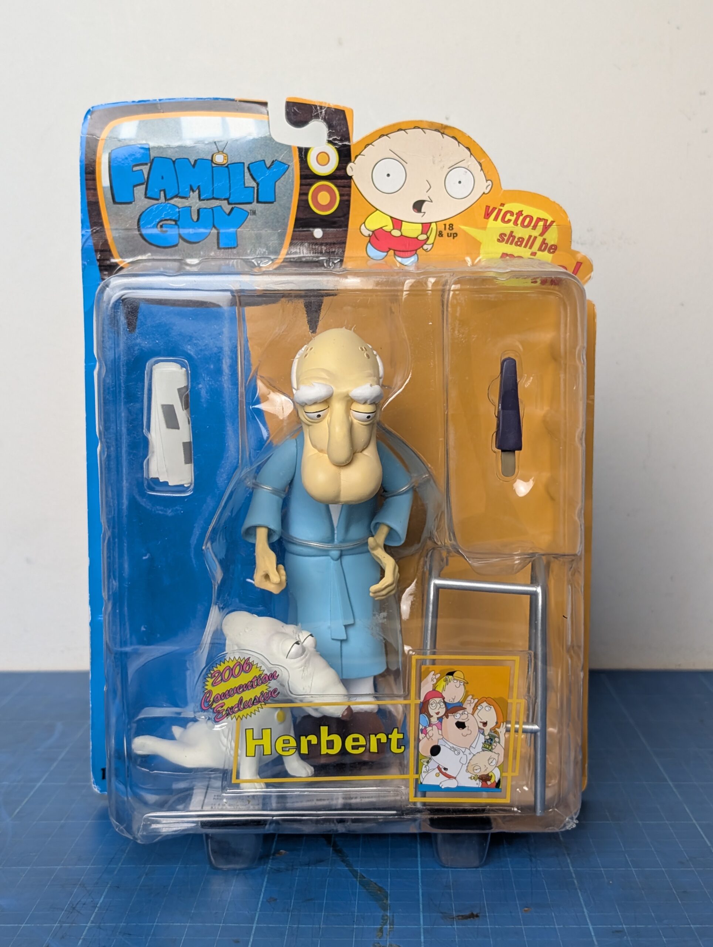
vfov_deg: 38.9
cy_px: 474
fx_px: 1342
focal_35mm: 49
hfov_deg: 29.8
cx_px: 356
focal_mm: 6.9
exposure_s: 1/100
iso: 133
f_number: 1.68
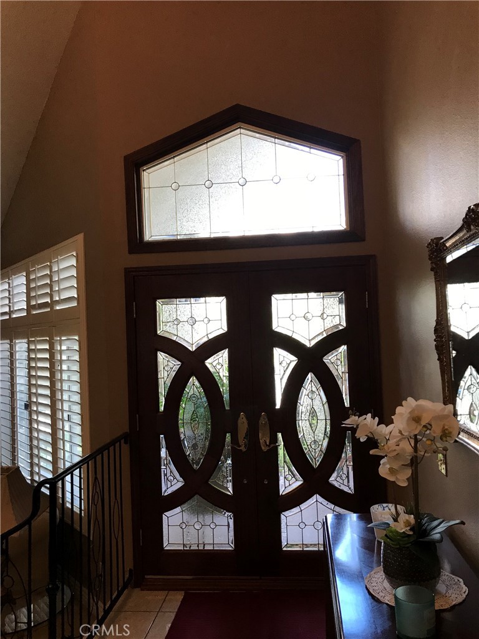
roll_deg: +3.0
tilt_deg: +1.1
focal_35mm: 28
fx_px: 517
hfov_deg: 49.7
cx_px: 240
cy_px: 320
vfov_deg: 63.4
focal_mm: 3.99
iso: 32
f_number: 1.8
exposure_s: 1/30
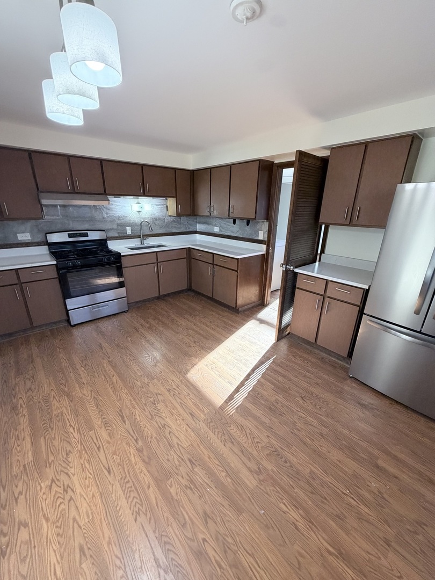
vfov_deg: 102.1
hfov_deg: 85.7
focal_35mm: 14
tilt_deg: -19.0
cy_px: 290
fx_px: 235
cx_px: 218
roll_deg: -1.4
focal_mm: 2.22
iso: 320
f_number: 2.2
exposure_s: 1/120
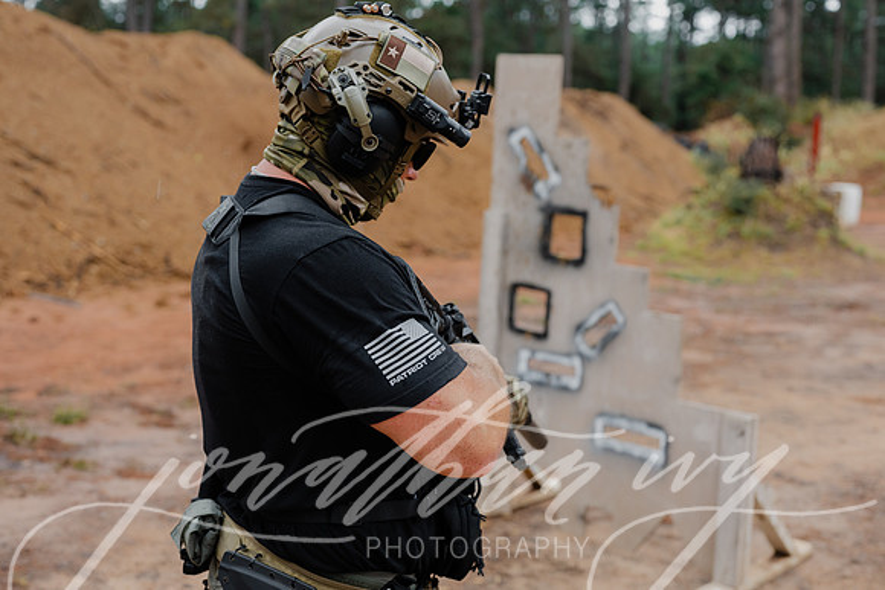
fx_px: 1229
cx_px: 442
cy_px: 295
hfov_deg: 39.6
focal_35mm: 50
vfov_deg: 27.0
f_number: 4
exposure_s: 1/320
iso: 800
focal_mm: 50
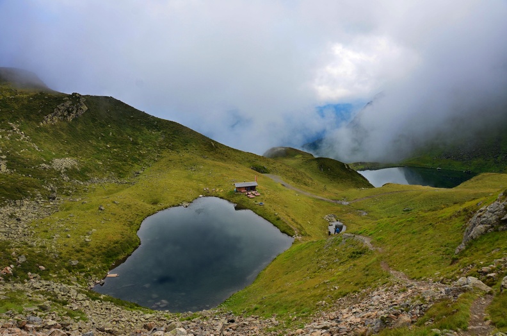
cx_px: 254
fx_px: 379
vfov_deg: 47.7
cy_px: 168
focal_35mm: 27
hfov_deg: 67.5
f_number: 8
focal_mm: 18
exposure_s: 1/250
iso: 180
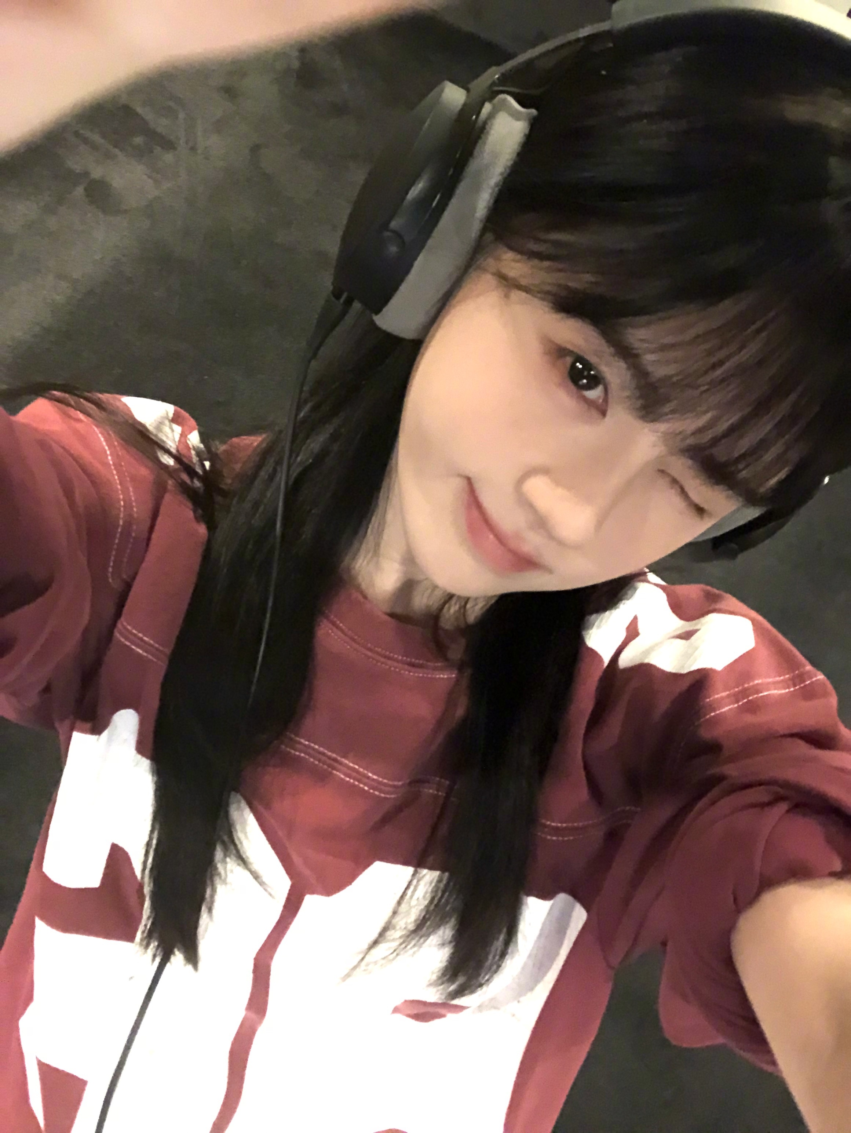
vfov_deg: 56.8
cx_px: 426
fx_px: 1048
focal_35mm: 32
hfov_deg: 44.2
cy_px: 566
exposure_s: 1/15
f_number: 2.2
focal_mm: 2.87
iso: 1250
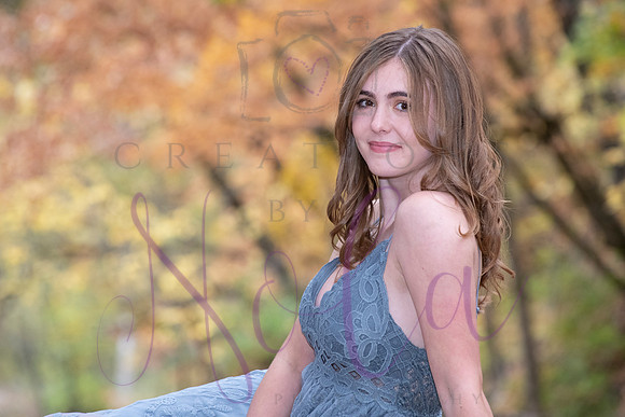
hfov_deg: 10.3
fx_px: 3473
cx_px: 312
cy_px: 208
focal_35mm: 200
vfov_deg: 6.9
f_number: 8
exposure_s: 1/125
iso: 2000
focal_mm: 200
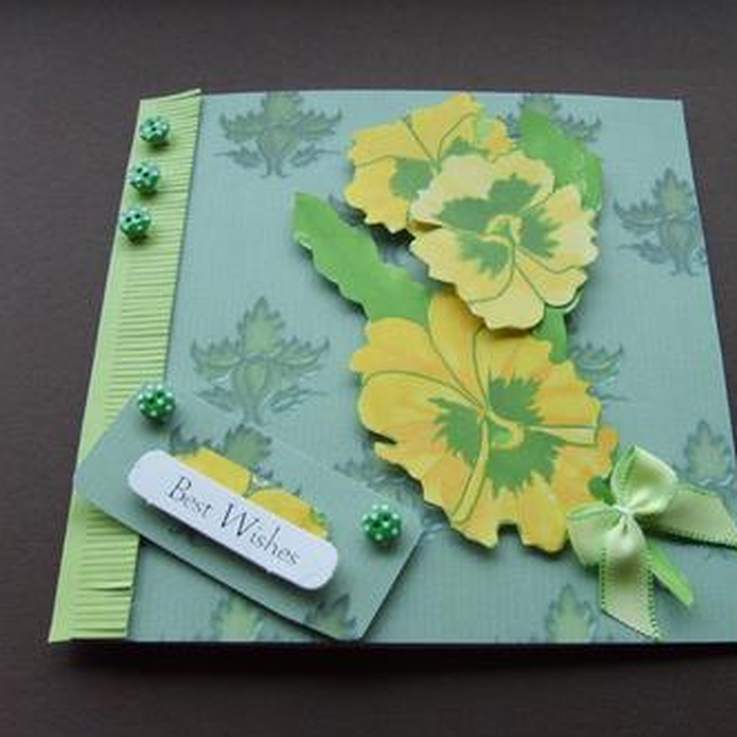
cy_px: 373
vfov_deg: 40.0
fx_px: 1012
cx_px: 444
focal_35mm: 42
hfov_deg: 39.8
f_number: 2.8
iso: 93
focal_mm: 5.8
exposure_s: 1/30
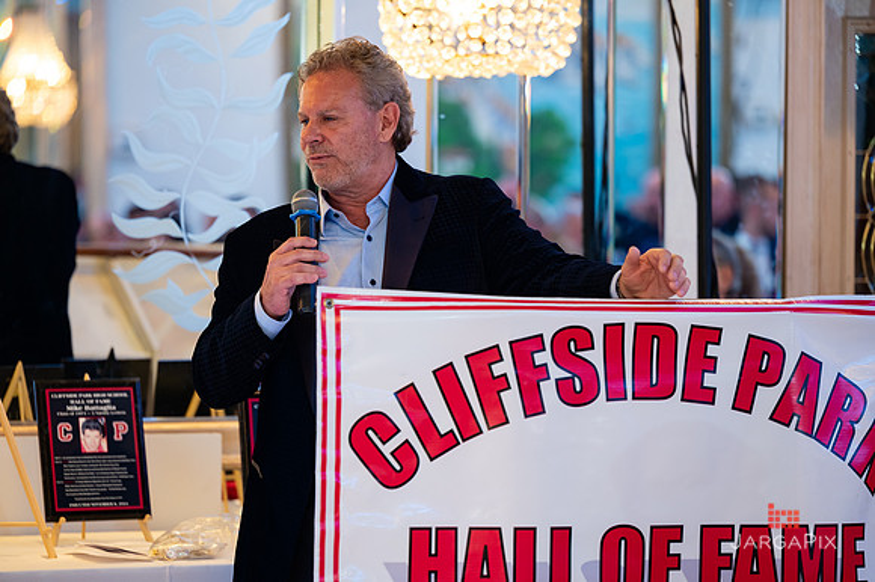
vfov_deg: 8.7
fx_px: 3826
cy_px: 291
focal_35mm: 158
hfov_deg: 13.0
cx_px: 438
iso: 1250
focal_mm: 155
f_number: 3.2
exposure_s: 1/125
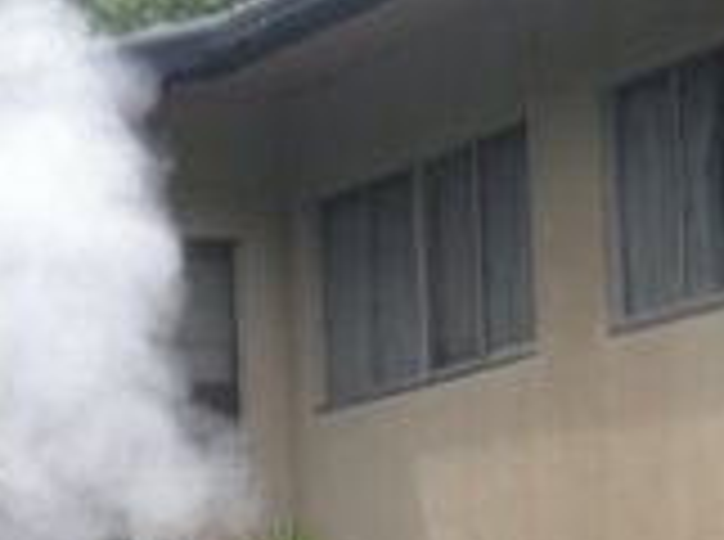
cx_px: -193
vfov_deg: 8.6
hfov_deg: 11.5
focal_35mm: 168
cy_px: 765
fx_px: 3506
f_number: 3.3
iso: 64
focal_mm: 8.8
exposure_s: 1/143
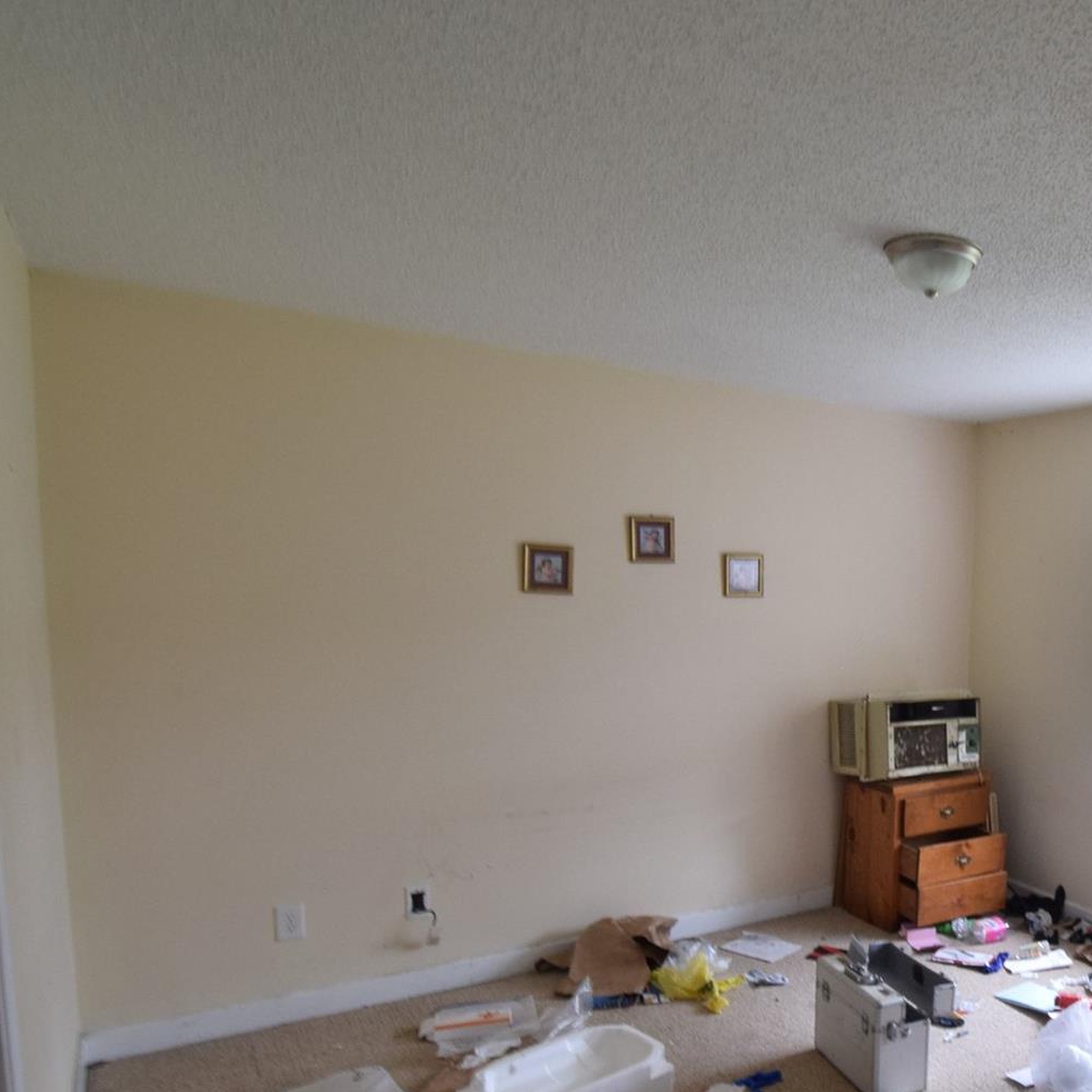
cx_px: 941
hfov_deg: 54.6
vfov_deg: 59.8
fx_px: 928
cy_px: 708
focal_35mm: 26
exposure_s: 1/5
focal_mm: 10
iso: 800
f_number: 16
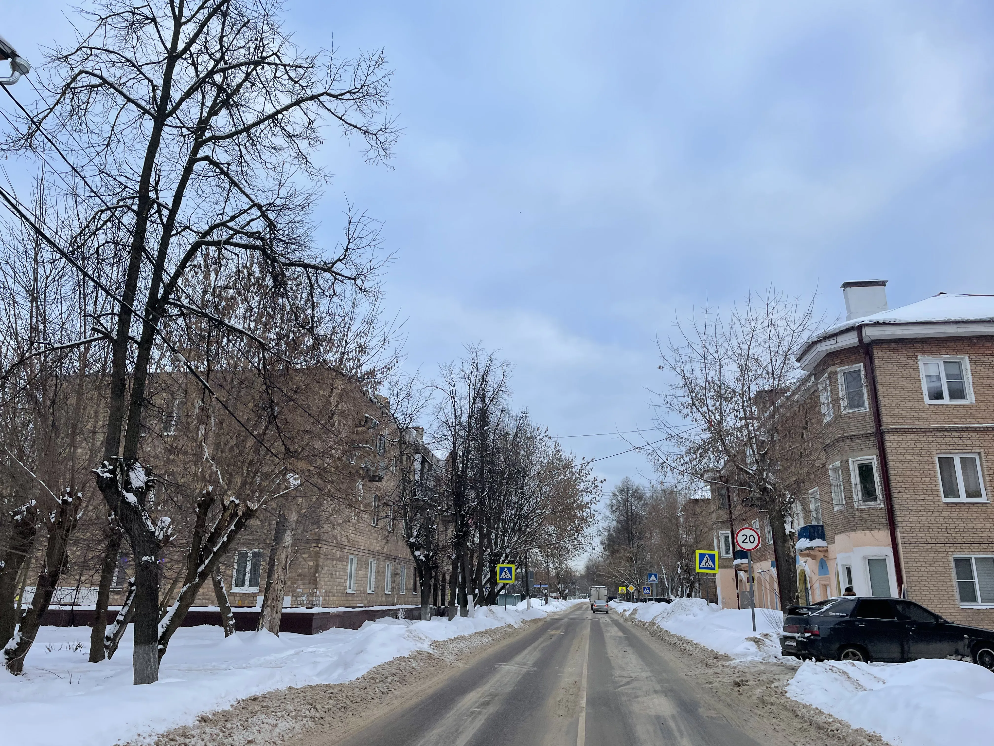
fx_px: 747
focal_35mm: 26
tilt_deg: +14.1
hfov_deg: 67.3
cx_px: 497
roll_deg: +0.3
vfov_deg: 53.1
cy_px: 373
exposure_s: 1/622
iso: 32
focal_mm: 4.2
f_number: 1.6
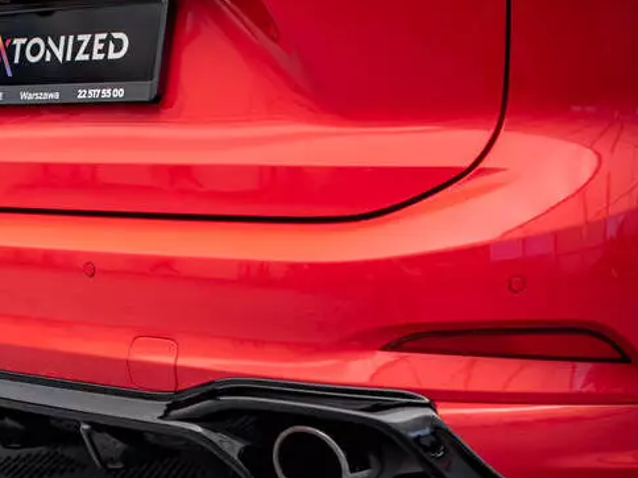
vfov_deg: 19.8
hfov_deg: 25.3
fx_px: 1364
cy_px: 349
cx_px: 38
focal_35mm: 74
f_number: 2.2
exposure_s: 1/100
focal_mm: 35
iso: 1000
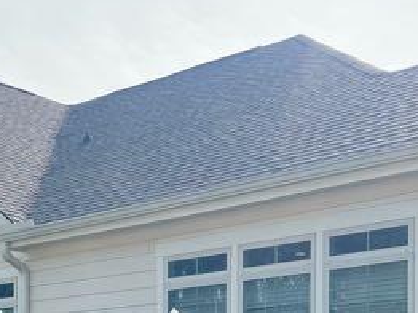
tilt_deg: -0.5
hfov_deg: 23.6
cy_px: 406
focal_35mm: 83
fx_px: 1001
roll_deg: -0.2
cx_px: 174
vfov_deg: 16.7
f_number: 1.5
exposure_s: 1/2513
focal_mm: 5.7
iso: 50
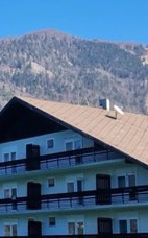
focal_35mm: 107
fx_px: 692
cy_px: 176
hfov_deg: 10.8
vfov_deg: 19.4
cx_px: -174
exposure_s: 1/846
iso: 50
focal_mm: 5.4
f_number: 1.8
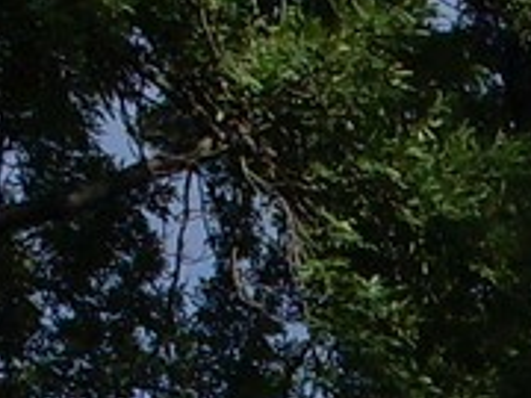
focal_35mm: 303
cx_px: 1338
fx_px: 4648
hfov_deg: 6.2
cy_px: 1372
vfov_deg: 4.6
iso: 80
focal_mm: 6.3
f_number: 8.4
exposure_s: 1/250
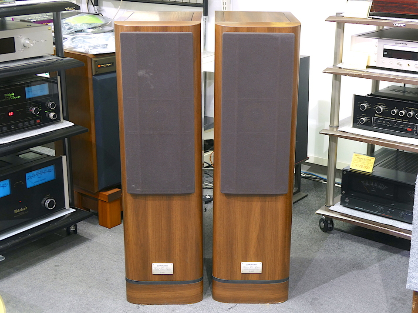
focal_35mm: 54
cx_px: 209
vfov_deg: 27.0
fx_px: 652
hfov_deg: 35.5
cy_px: 156
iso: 100
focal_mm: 9.6
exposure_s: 1/1.6
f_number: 4.1
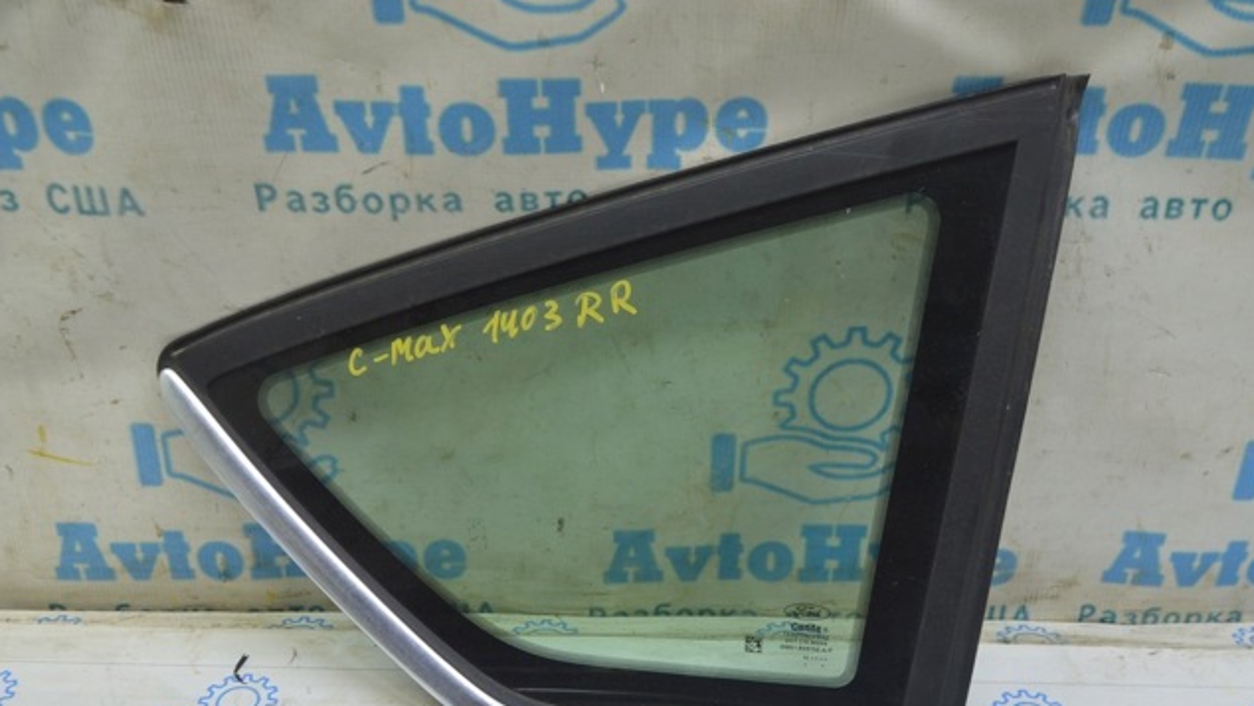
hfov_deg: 52.8
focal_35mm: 38
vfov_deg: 31.1
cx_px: 629
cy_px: 418
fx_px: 1264
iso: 400
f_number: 5.6
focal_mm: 24
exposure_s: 1/20
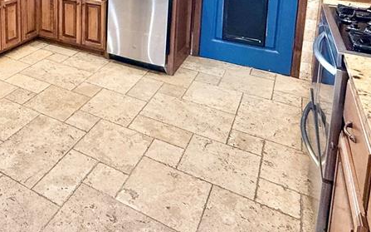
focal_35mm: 34
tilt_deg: -8.9
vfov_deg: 32.3
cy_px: -30
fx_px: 344
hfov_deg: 52.3
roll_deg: -0.2
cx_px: 63
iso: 320
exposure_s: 1/120
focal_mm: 2.22
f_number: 2.2
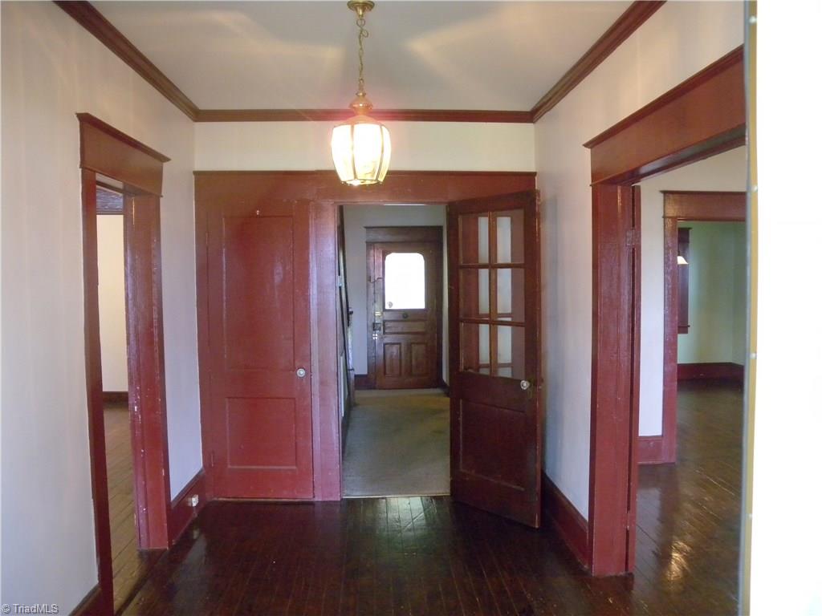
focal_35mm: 28
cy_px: 308
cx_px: 411
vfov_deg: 49.7
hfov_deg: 63.4
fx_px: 665
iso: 400
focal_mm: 6
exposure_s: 1/39.3
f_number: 2.7
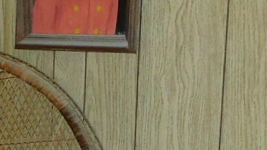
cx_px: -140
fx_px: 1069
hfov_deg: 13.4
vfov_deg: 7.9
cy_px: 229
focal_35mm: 151
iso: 200
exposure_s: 1/30
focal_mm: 4
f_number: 3
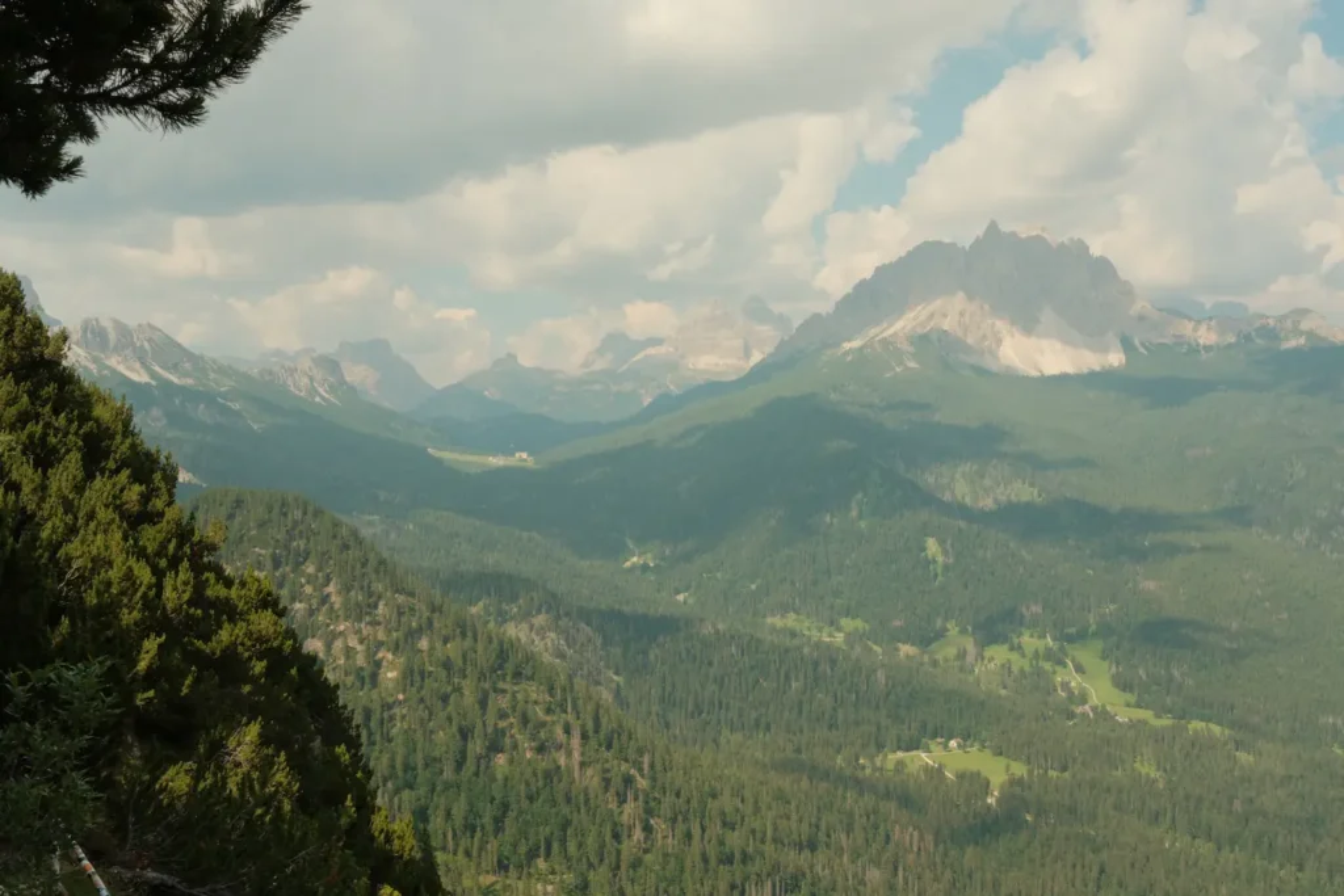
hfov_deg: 54.4
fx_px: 1307
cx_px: 672
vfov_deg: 37.9
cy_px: 448
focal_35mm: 35
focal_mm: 23
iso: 500
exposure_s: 1/200
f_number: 16
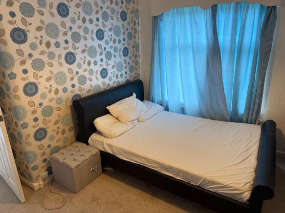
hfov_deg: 71.6
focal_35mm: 24
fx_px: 198
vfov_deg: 56.8
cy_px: 106
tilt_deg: -18.7
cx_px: 142
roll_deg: +1.3
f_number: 1.78
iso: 125
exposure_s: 1/50
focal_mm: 6.76
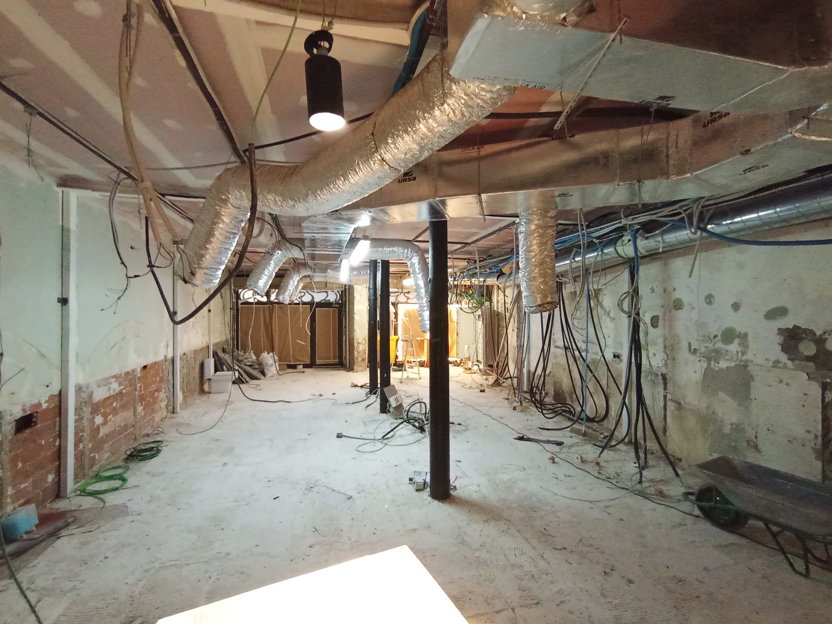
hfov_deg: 94.5
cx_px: 416
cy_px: 312
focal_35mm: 16
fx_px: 385
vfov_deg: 78.1
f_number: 2.2
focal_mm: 1.65
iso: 781
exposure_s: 1/25
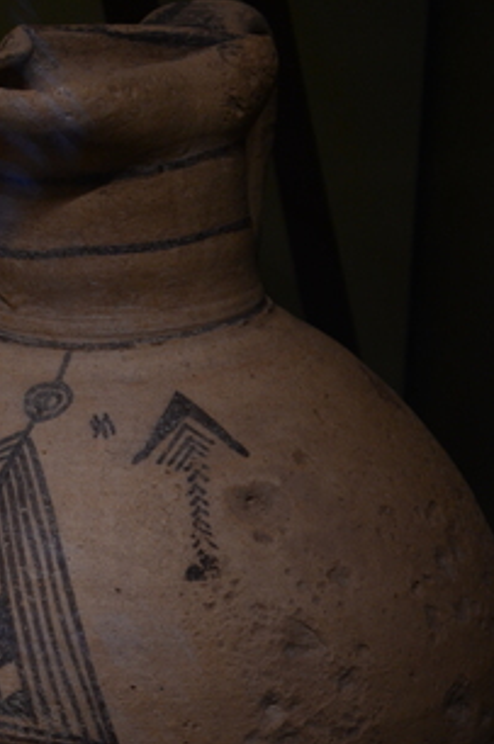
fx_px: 2953
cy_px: 625
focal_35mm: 143
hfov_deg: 9.5
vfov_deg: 14.3
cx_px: 119
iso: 1000
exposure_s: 1/100
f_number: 5
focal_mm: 44
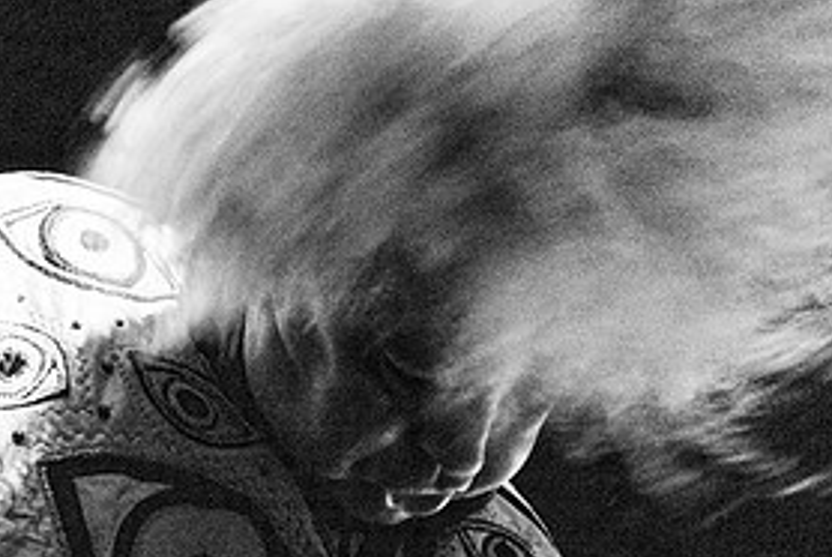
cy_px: 493
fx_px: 1157
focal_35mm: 50
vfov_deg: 26.2
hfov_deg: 38.8
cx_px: 239
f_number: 3.2
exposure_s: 1/200
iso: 3200
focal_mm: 24
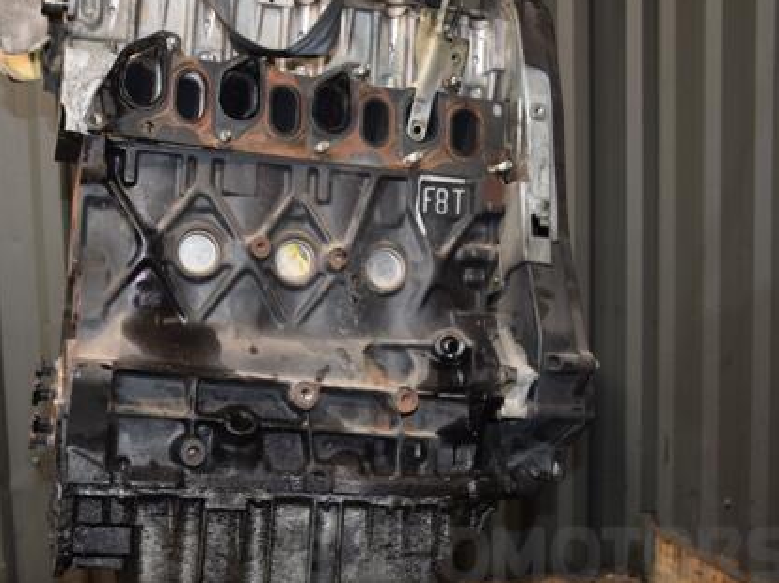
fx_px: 1035
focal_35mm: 46
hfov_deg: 40.8
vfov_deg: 31.5
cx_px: 262
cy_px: 305
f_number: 5
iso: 800
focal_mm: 22
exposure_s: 1/60
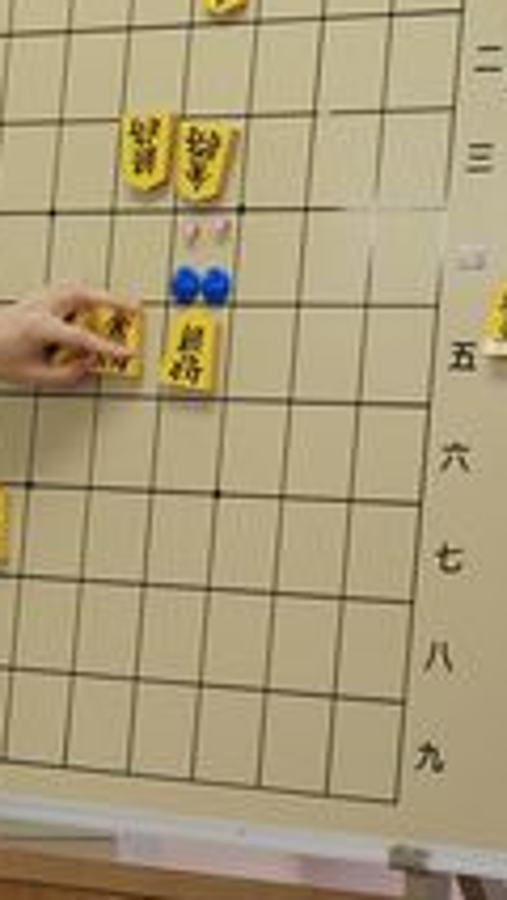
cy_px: 374
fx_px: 4918
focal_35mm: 206
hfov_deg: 5.9
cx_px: -156
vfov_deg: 10.5
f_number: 4.5
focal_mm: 62
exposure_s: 1/40
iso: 200
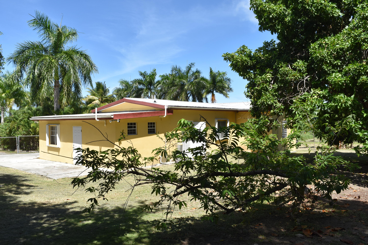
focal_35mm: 27
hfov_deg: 67.4
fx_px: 276
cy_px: 122
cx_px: 184
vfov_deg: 47.9
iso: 200
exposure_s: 1/320
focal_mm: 18
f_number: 9
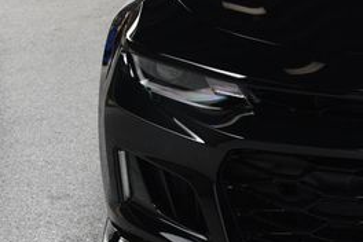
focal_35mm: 109
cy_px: 47
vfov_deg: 12.5
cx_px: 407
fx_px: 1099
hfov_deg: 18.0
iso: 100
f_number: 10
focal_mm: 30
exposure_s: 1/160
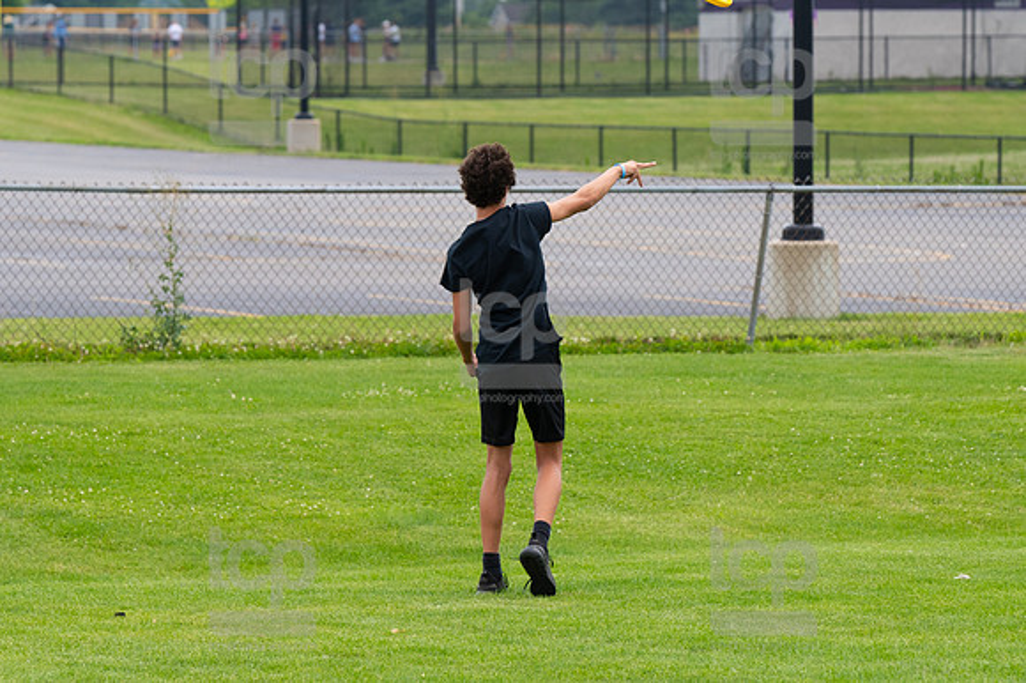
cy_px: 342
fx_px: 6181
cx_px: 513
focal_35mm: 217
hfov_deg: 9.5
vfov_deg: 6.3
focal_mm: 145
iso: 400
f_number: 5.6
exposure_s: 1/1250
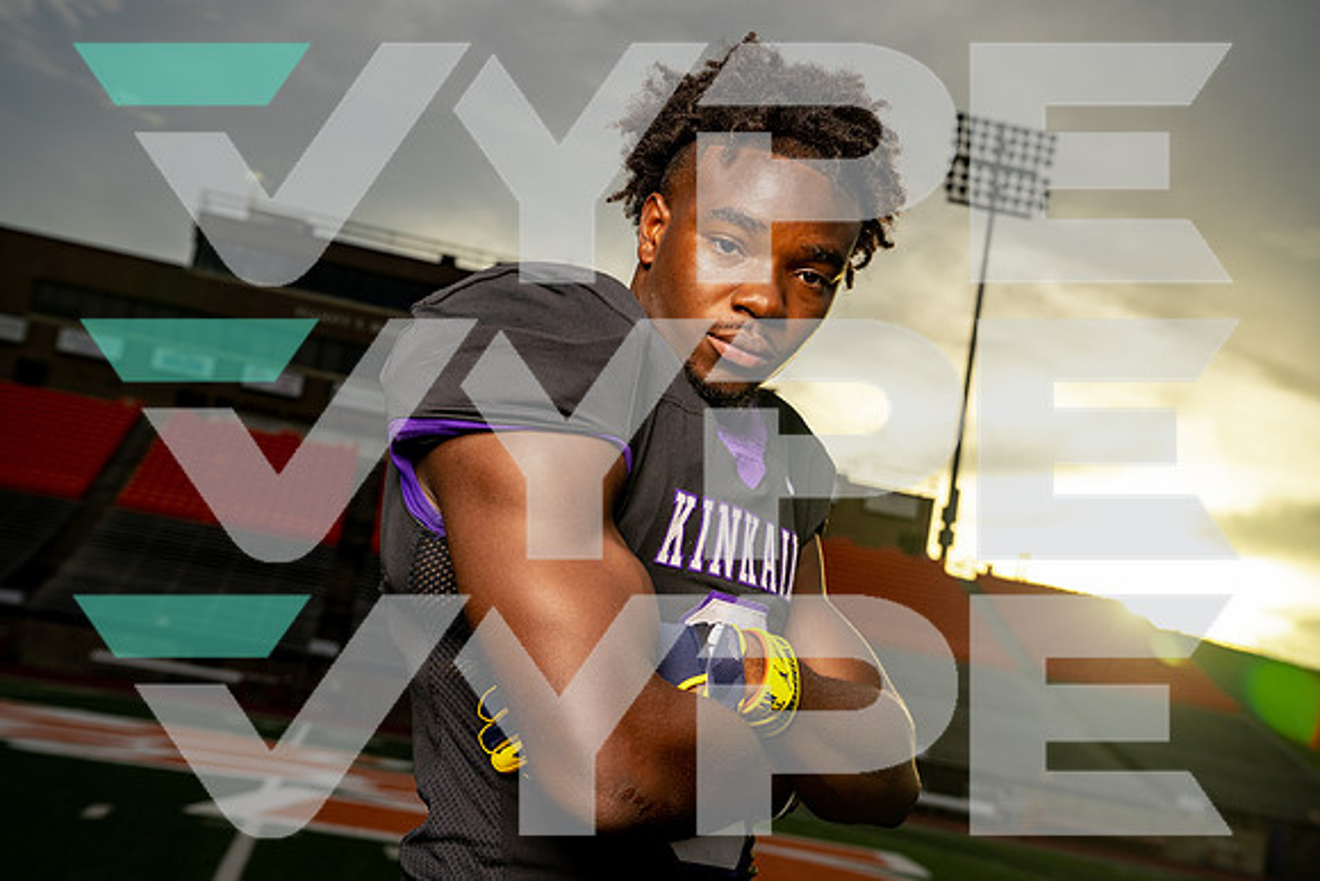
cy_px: 440
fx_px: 1760
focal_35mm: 48
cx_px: 660
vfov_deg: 28.1
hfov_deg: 41.1
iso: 200
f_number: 5.6
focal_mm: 48
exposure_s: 1/500
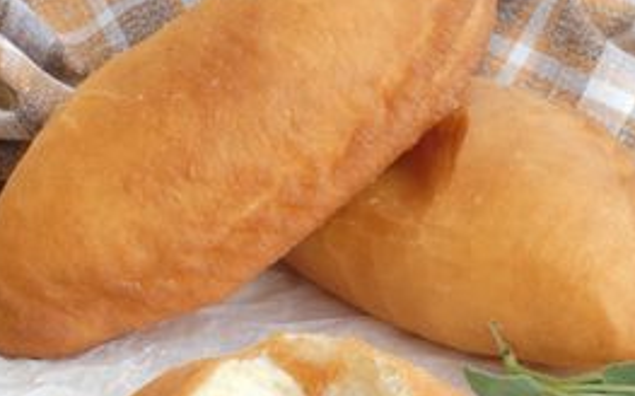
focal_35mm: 334
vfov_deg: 3.9
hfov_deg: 6.3
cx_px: 336
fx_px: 5776
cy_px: 334
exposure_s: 1/60
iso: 80
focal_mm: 34.8
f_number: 5.5
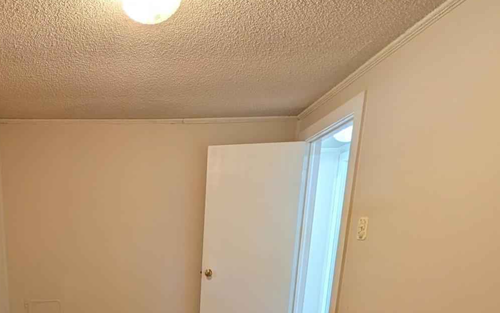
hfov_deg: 65.6
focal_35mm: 26
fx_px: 354
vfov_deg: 40.2
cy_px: 331
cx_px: 119
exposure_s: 1/60
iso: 58
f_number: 1.7
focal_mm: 2.02
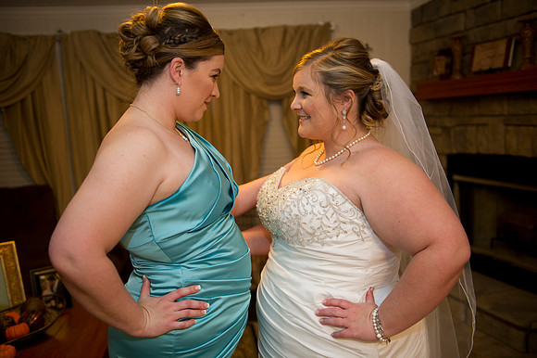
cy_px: 179
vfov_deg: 38.8
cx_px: 268
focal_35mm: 34
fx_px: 507
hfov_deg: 55.8
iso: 800
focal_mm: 34
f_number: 2.8
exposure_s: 1/60
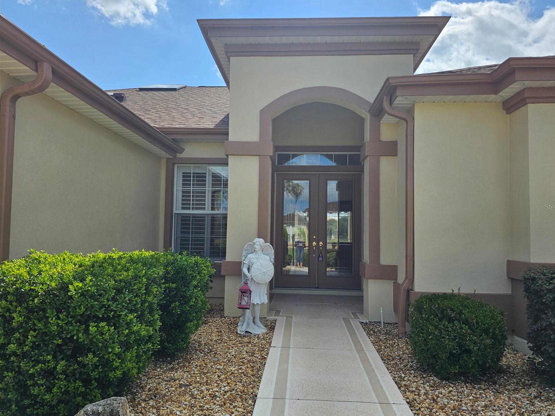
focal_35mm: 24
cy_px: 207
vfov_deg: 56.8
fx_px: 385
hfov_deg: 71.6
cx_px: 289
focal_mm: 6.3
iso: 16
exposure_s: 1/1406
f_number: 1.7
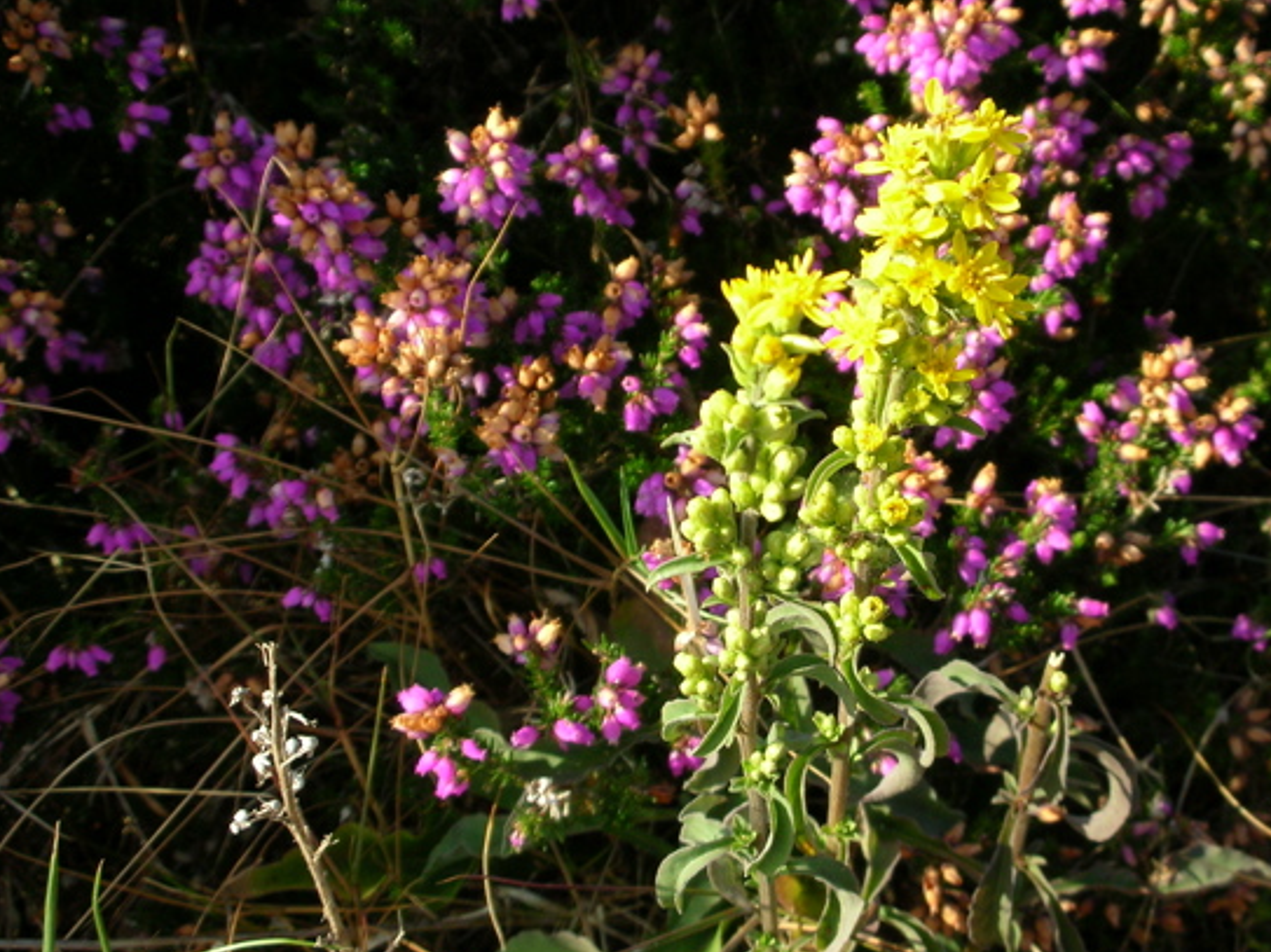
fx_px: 3157
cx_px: 747
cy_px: 423
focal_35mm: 86
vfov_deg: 17.2
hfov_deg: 22.7
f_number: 4.4
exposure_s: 1/194
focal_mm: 12.2
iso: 50
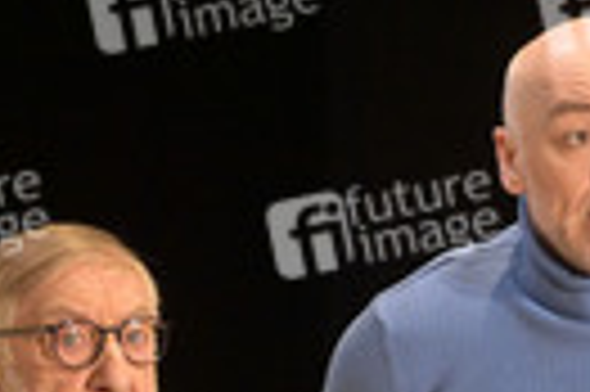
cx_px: 714
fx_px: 11245
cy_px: 563
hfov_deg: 3.0
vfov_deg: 2.0
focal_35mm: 687
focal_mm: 200
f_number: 5.6
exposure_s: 1/640
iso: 8000
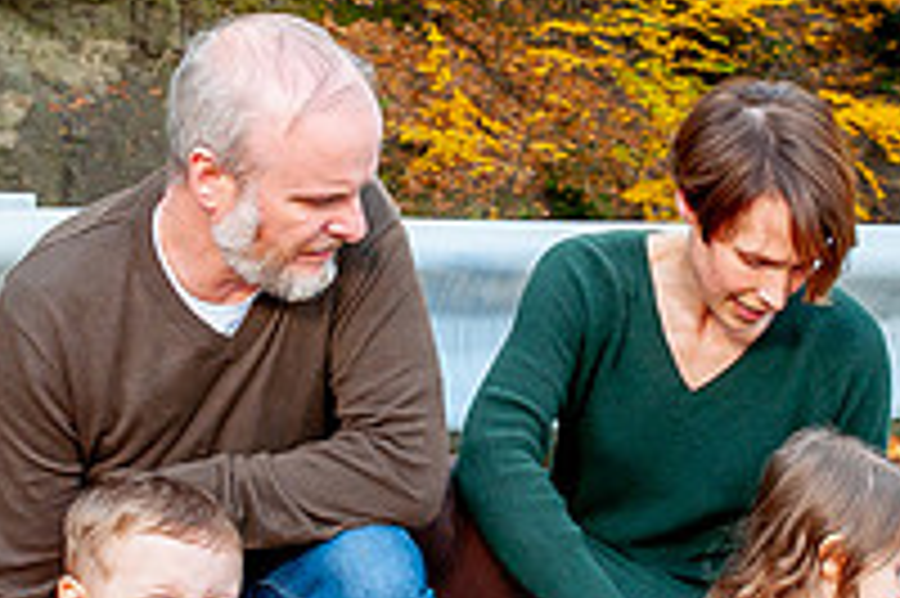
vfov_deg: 10.9
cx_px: 484
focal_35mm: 125
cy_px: 272
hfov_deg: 16.4
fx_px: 3122
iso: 500
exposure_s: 1/160
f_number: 5.6
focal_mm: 34
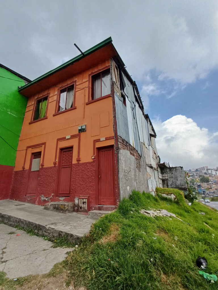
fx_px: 134
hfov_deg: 78.1
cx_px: 109
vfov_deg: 94.5
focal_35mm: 16
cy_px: 145
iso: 40
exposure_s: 1/1227
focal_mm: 1.64
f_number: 2.2
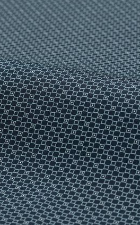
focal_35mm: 124
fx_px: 758
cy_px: 106
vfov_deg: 16.8
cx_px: 49
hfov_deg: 10.5
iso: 160
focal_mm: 85
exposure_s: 1/100
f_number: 8
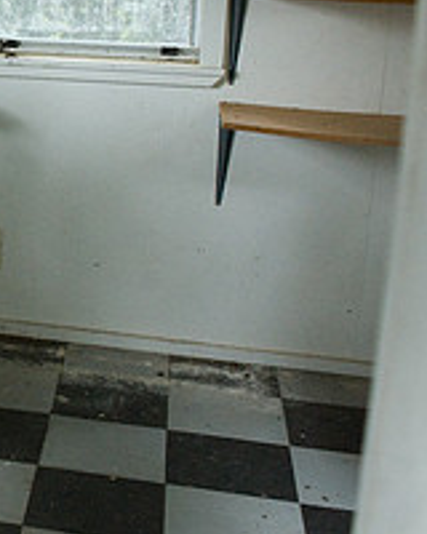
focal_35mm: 76
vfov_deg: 24.8
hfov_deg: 17.4
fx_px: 1201
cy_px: 131
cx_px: -272
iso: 3200
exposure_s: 1/60
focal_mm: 28
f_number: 4
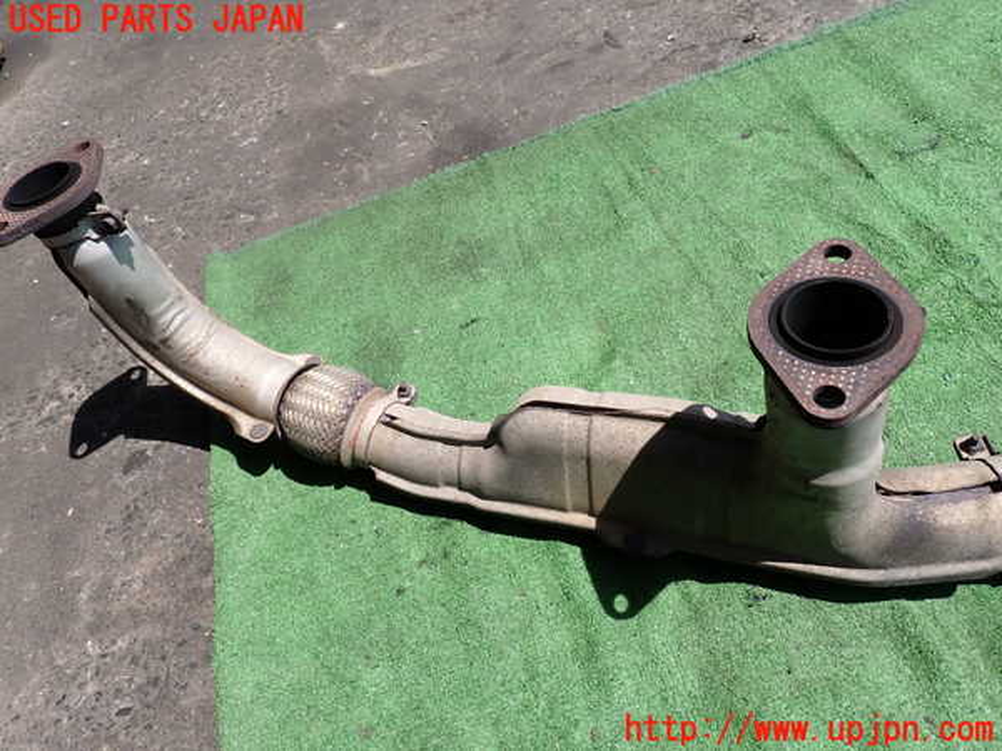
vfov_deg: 54.9
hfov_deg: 69.4
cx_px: 501
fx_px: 724
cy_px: 376
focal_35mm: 25
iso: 100
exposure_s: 1/160
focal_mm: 4.5
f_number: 8
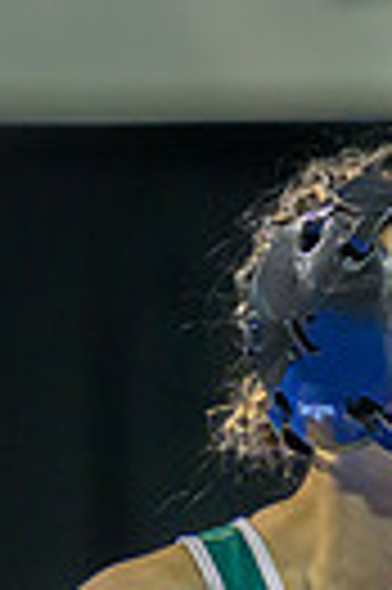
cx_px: 264
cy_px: 608
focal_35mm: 1119
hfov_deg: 1.2
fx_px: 18324
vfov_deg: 1.8
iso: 3200
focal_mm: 155
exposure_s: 1/800
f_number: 2.8
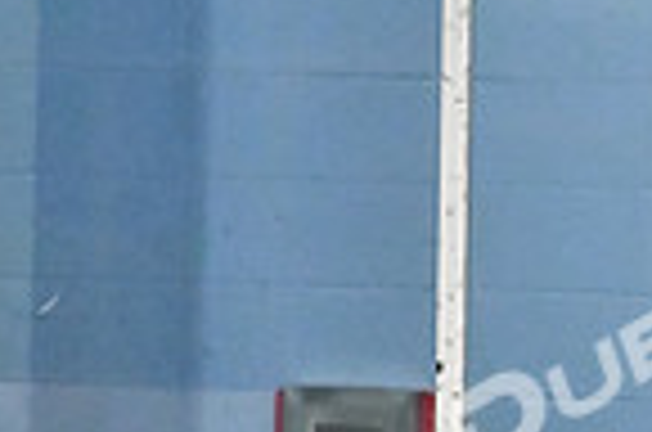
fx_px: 20656
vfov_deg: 1.2
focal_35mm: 1143
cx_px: 1111
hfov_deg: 1.8
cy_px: 835
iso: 6400
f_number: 2.8
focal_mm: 190
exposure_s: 1/1600
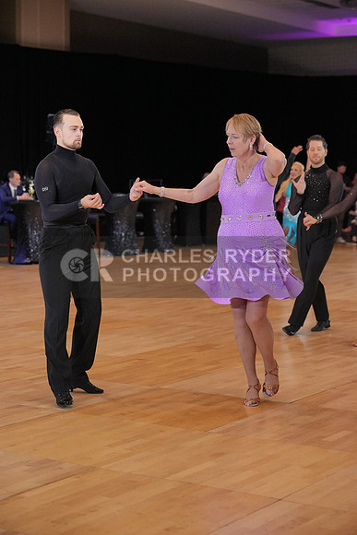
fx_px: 1115
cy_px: 268
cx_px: 178
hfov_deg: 18.2
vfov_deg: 27.0
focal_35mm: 75
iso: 2500
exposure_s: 1/500
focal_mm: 75
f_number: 3.5
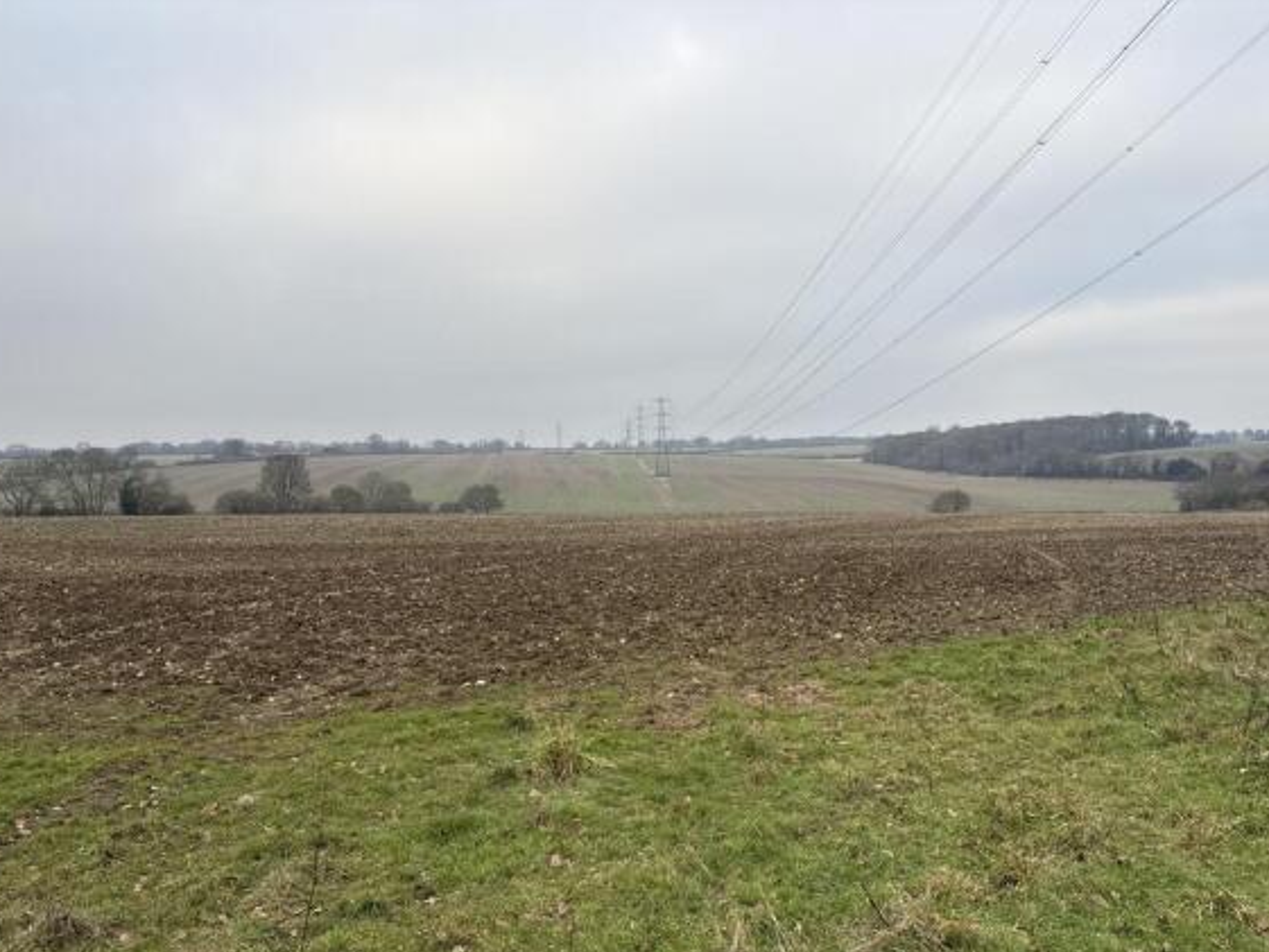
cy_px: 490
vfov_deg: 51.4
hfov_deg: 65.3
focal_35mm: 27
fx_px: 990
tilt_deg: -1.9
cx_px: 625
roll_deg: +0.8
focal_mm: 5.96
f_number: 1.6
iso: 50
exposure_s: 1/548
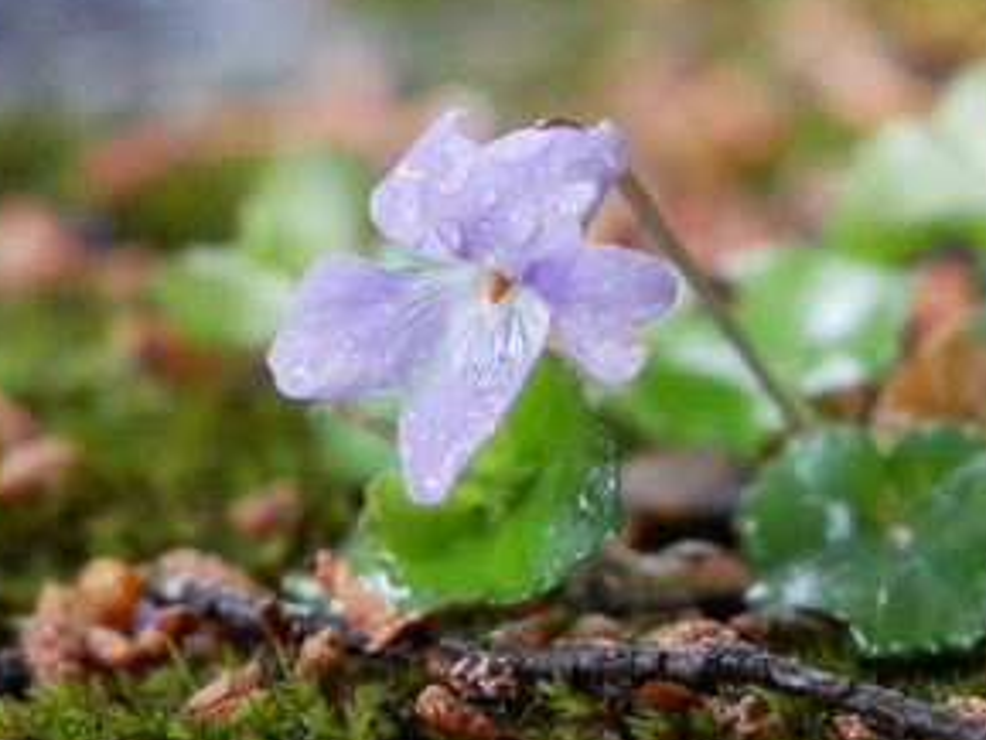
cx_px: 809
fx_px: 7095
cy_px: 254
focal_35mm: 249
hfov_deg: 7.9
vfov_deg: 6.0
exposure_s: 1/125
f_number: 5.6
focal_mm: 60
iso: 2500
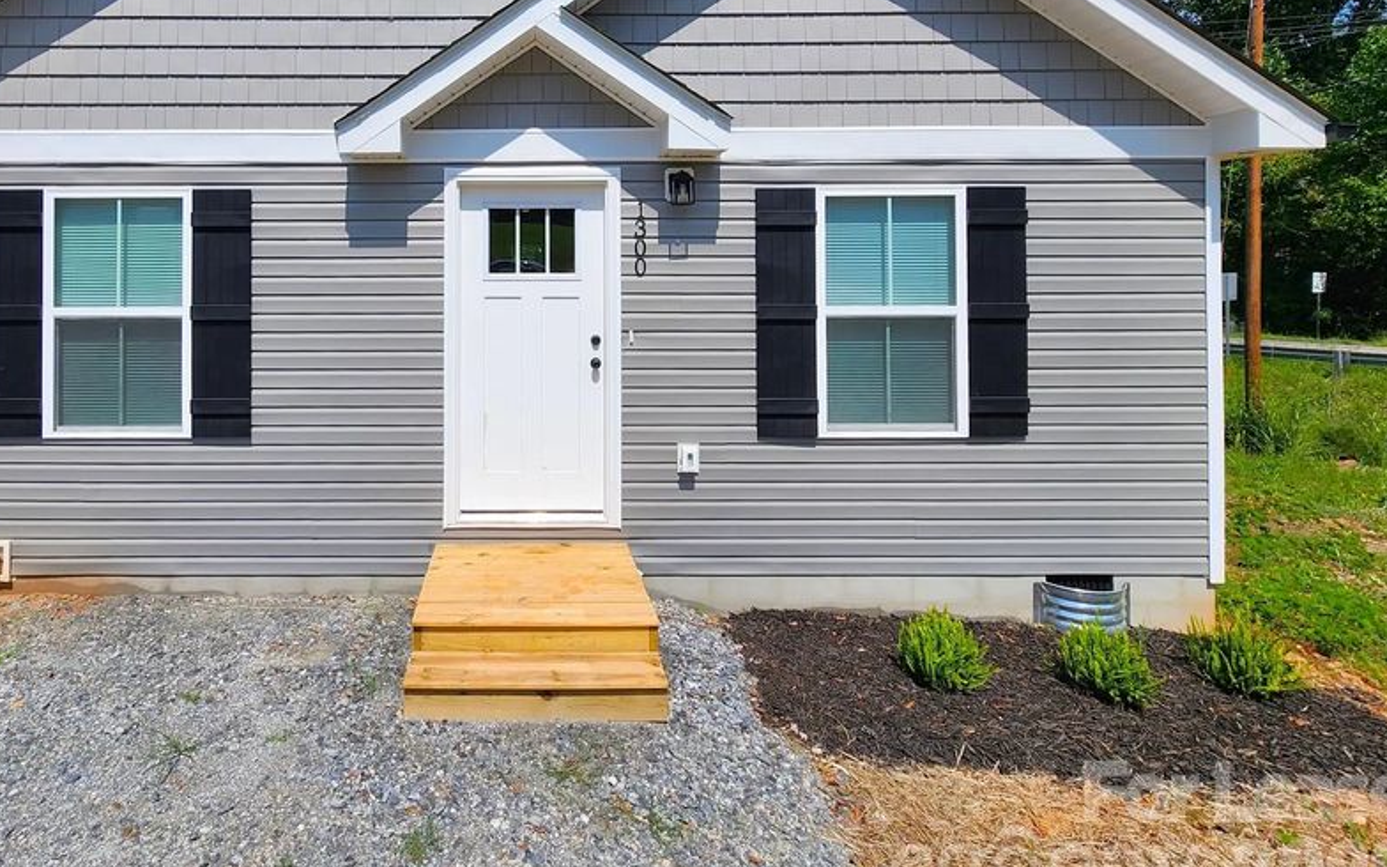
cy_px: 255
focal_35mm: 18
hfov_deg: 89.2
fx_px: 680
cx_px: 518
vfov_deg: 62.5
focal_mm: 2.2
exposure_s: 1/2985
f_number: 2.2
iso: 50
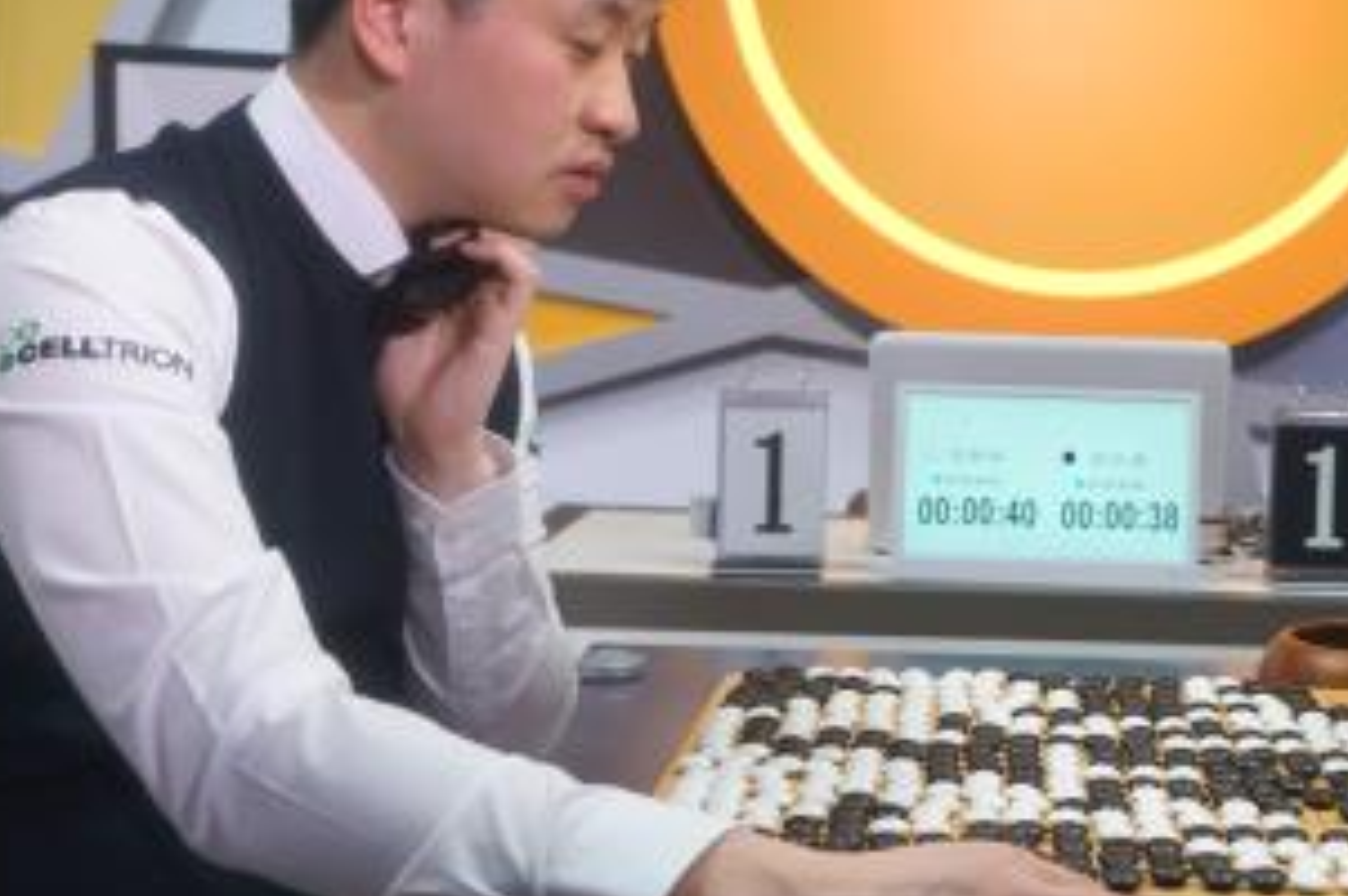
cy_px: 320
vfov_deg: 24.9
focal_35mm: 54
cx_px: 1048
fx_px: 2020
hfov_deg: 35.9
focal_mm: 29
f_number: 4
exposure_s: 1/100
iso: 800
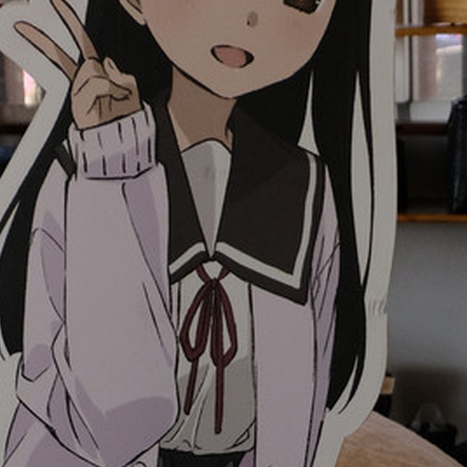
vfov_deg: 12.3
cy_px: 636
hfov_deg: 12.7
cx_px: 115
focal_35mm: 137
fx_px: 2091
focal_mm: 26.6
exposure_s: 1/550
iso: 1250
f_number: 4.2
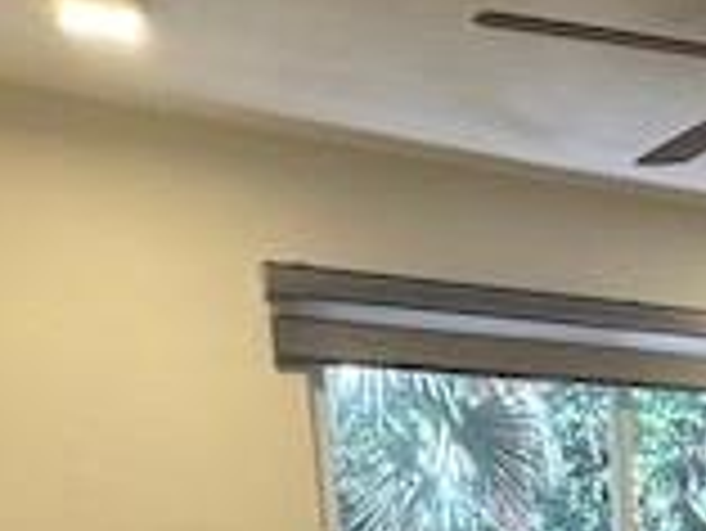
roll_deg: -1.1
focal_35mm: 57
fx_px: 1163
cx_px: 854
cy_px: 806
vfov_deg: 21.4
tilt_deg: -12.2
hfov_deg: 29.0
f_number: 2.2
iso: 250
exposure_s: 1/99
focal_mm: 2.22
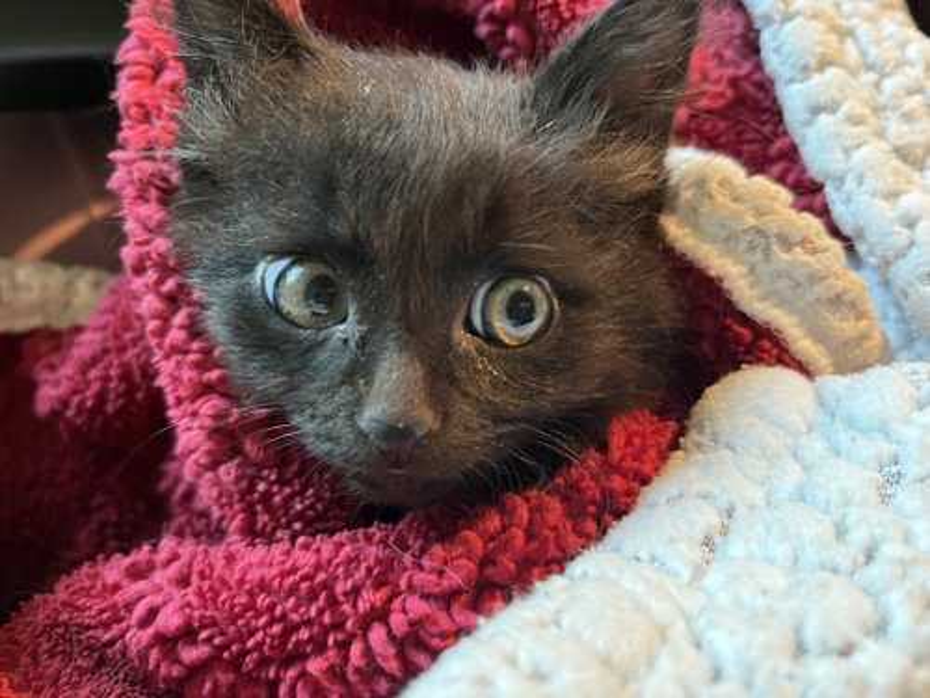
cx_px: 465
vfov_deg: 53.1
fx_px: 699
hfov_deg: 67.3
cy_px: 349
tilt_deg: -57.2
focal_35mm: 26
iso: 500
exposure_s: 1/40
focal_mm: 5.1
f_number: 1.6
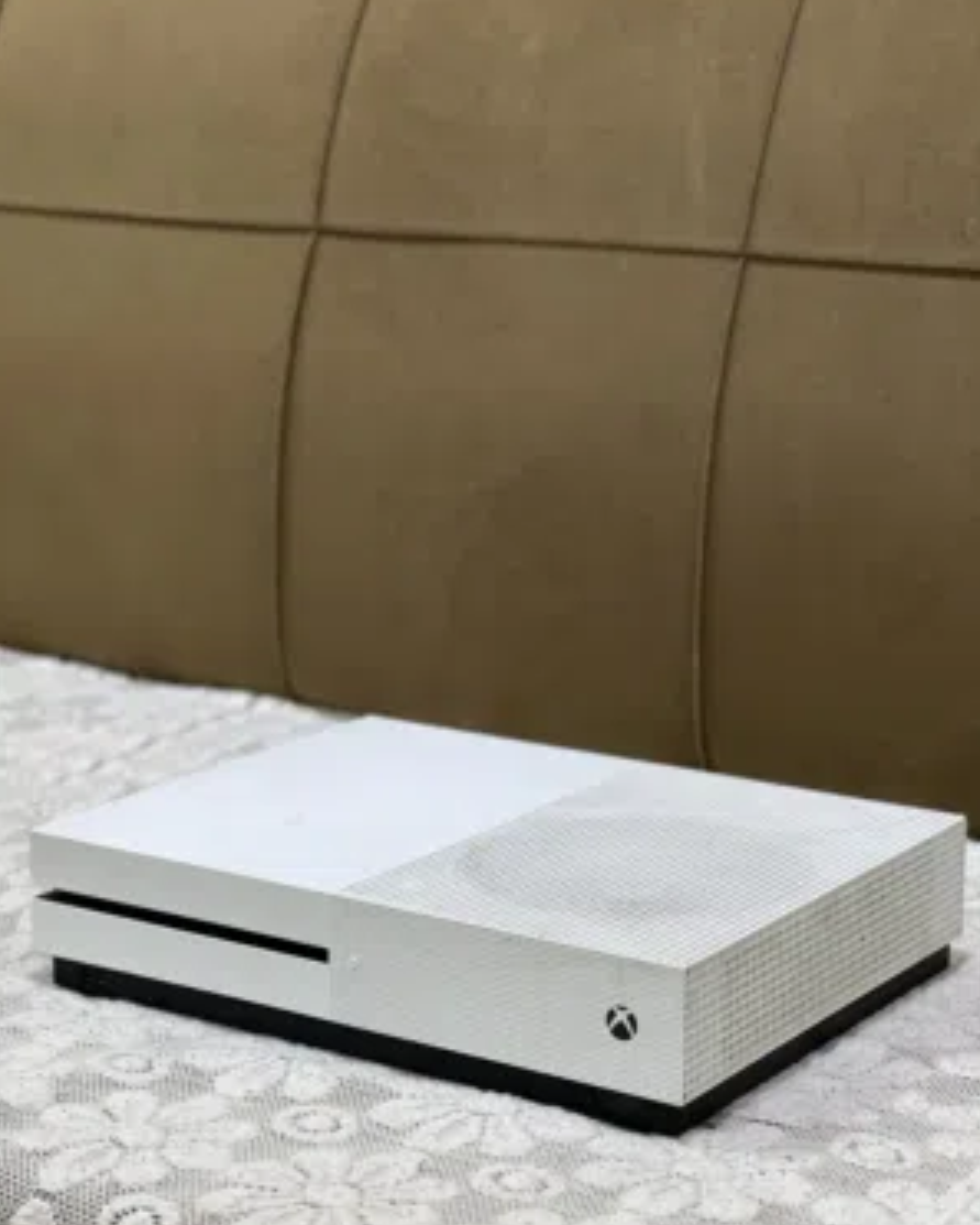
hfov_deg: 19.0
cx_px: 488
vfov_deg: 23.6
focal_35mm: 81
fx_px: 2935
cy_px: 614
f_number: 2.8
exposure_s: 1/40
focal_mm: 9
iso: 200
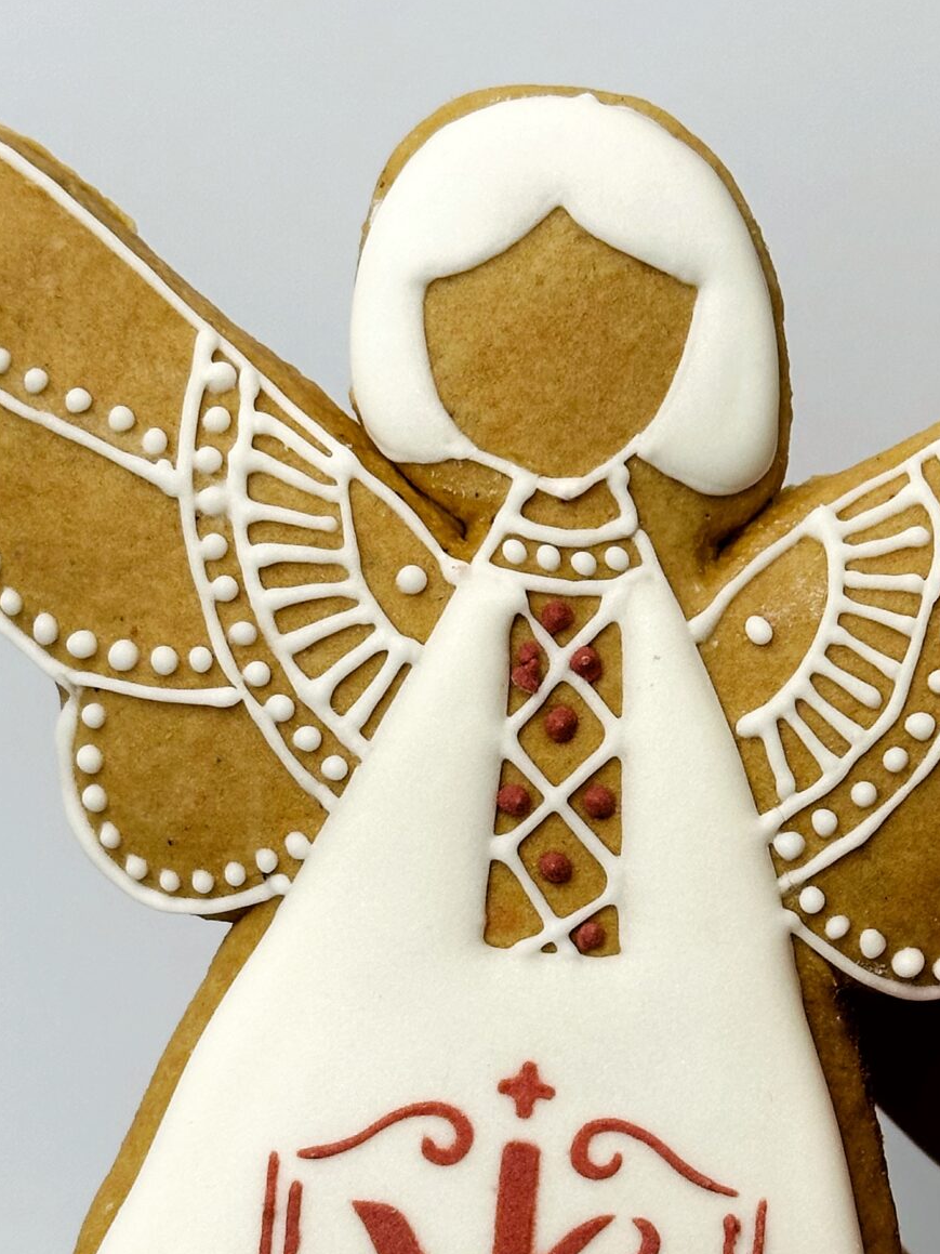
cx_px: 582
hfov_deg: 13.9
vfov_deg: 18.4
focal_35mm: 106
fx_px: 3839
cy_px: 946
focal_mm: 6.86
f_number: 1.78
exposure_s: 1/541
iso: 64
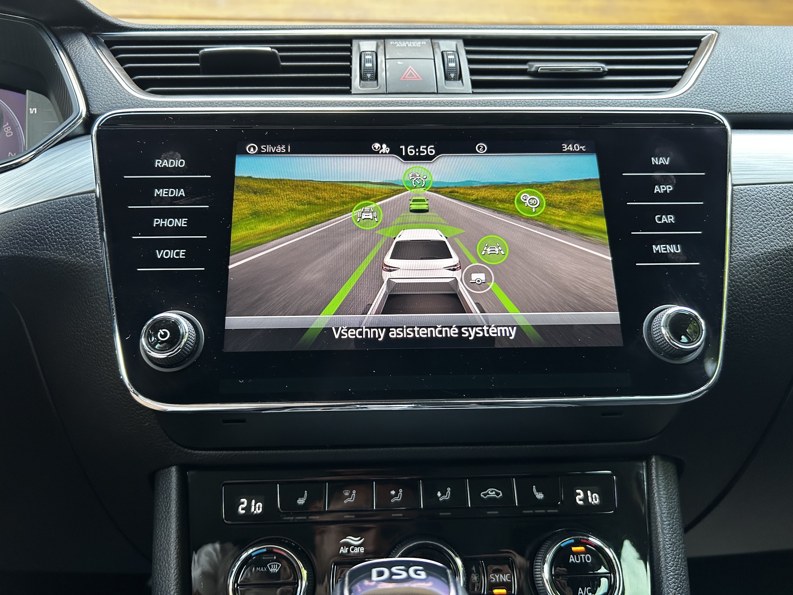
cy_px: 298
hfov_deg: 67.3
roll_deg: -0.3
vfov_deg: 53.1
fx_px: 596
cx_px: 396
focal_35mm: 26
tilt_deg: -4.6
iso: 125
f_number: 1.5
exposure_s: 1/113
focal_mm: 5.7
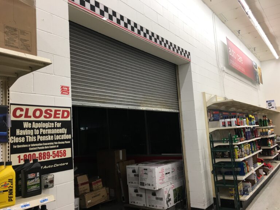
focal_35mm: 29
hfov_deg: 61.7
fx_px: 235
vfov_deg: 48.2
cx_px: 140
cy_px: 105
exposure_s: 1/15
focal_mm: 4.15
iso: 25
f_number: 2.2
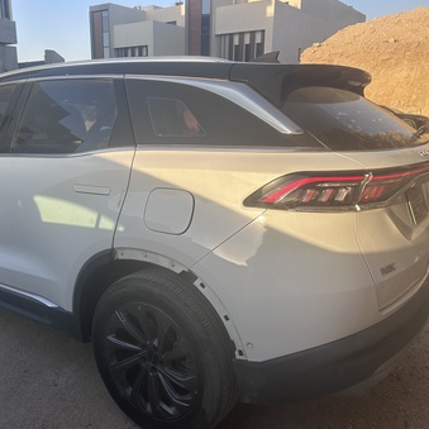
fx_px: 435
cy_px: 213
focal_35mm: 31
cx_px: 177
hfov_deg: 52.3
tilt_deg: -14.7
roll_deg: -0.3
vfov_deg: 52.5
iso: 50
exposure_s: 1/1079
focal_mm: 5.7
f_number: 1.5
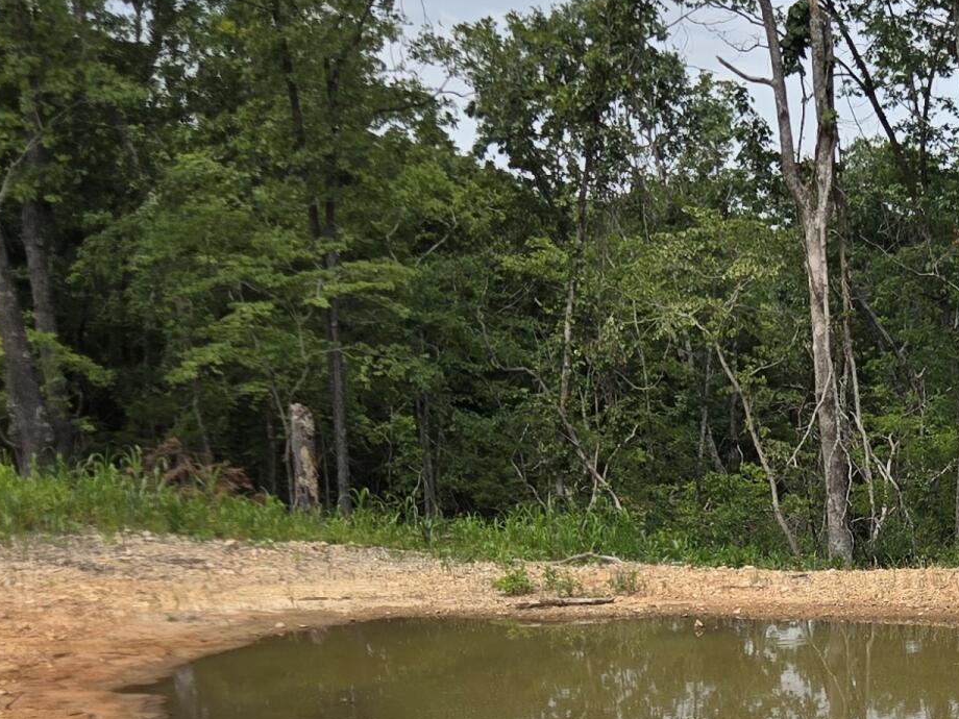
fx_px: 2078
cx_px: 1118
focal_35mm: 75
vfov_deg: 19.1
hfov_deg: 23.9
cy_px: 713
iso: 25
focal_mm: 5.4
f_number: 1.8
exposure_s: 1/1690
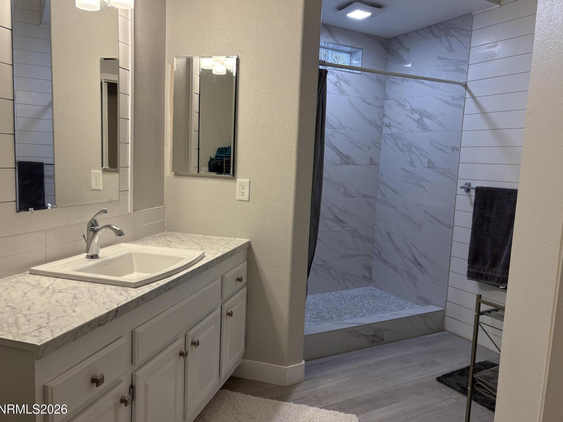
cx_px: 279
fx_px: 439
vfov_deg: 51.3
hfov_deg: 65.3
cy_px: 210
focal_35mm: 27
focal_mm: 5.96
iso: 80
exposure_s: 1/120
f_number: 1.6
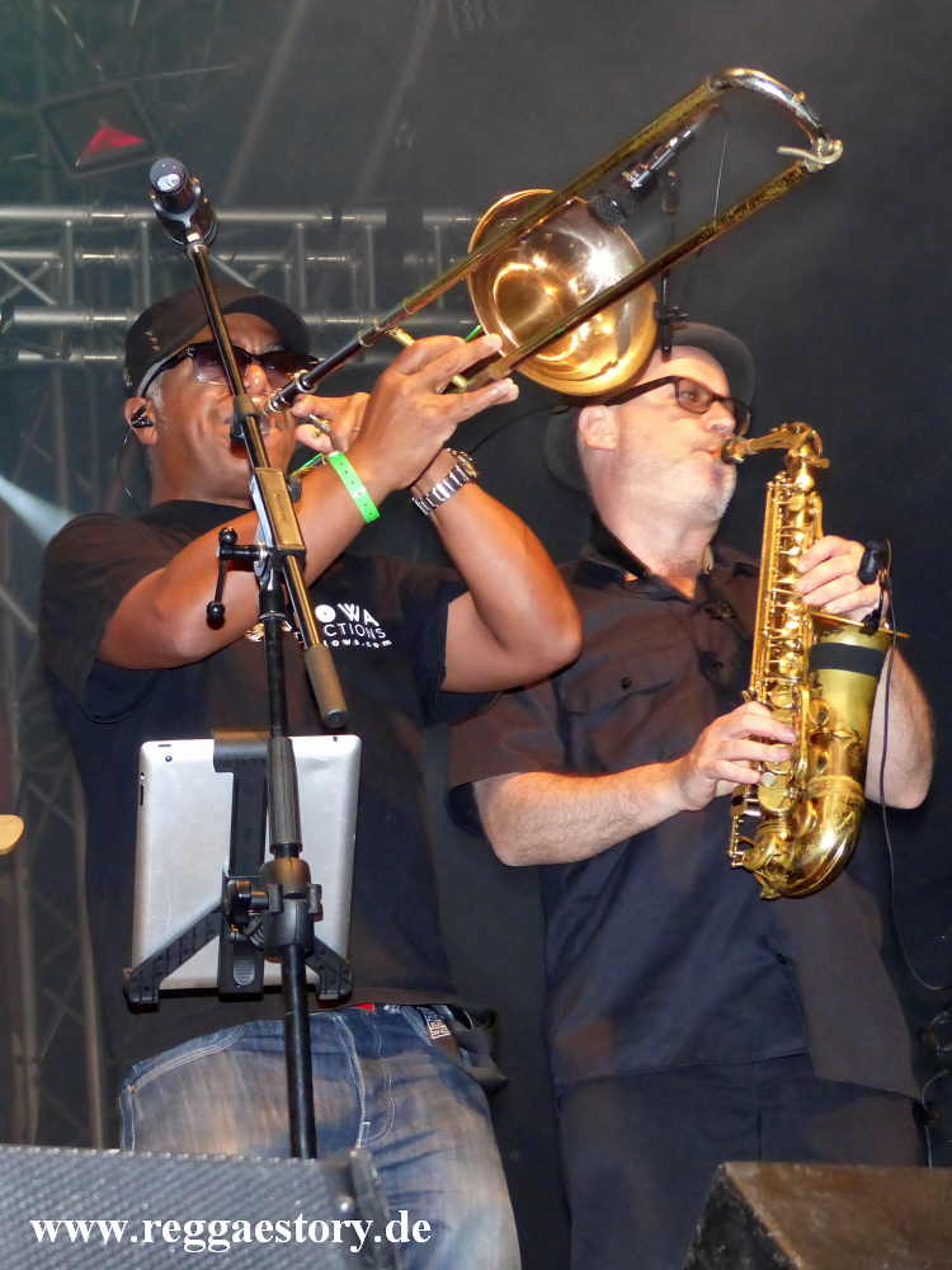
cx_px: 476
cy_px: 635
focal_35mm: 81
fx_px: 2970
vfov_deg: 24.1
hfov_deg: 18.2
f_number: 2.8
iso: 500
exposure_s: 1/60
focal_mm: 14.5
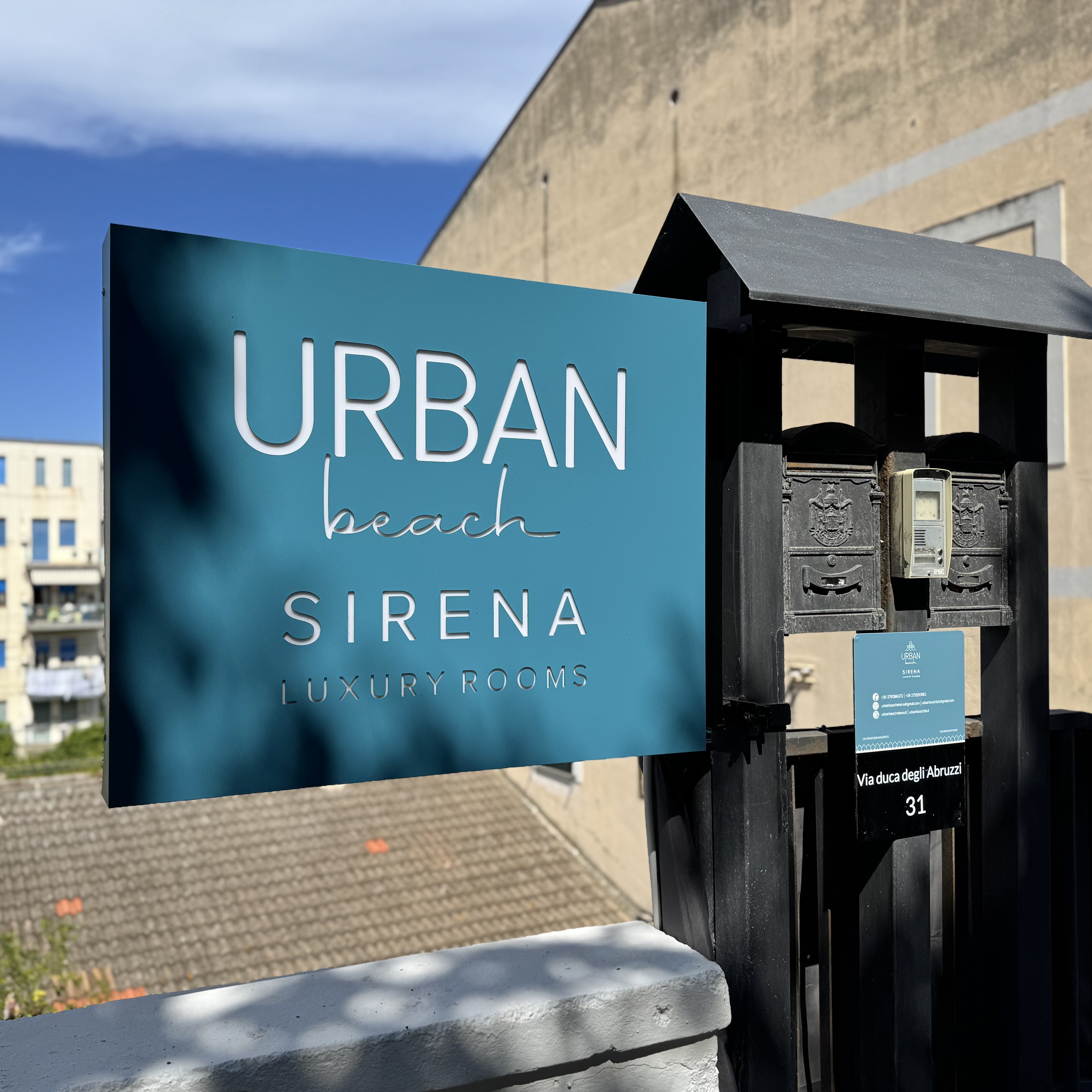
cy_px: 559
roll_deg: +1.2
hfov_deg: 55.5
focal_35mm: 29
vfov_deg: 55.6
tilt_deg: -1.1
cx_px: 495
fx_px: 1035
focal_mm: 6.76
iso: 80
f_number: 1.78
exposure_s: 1/5348
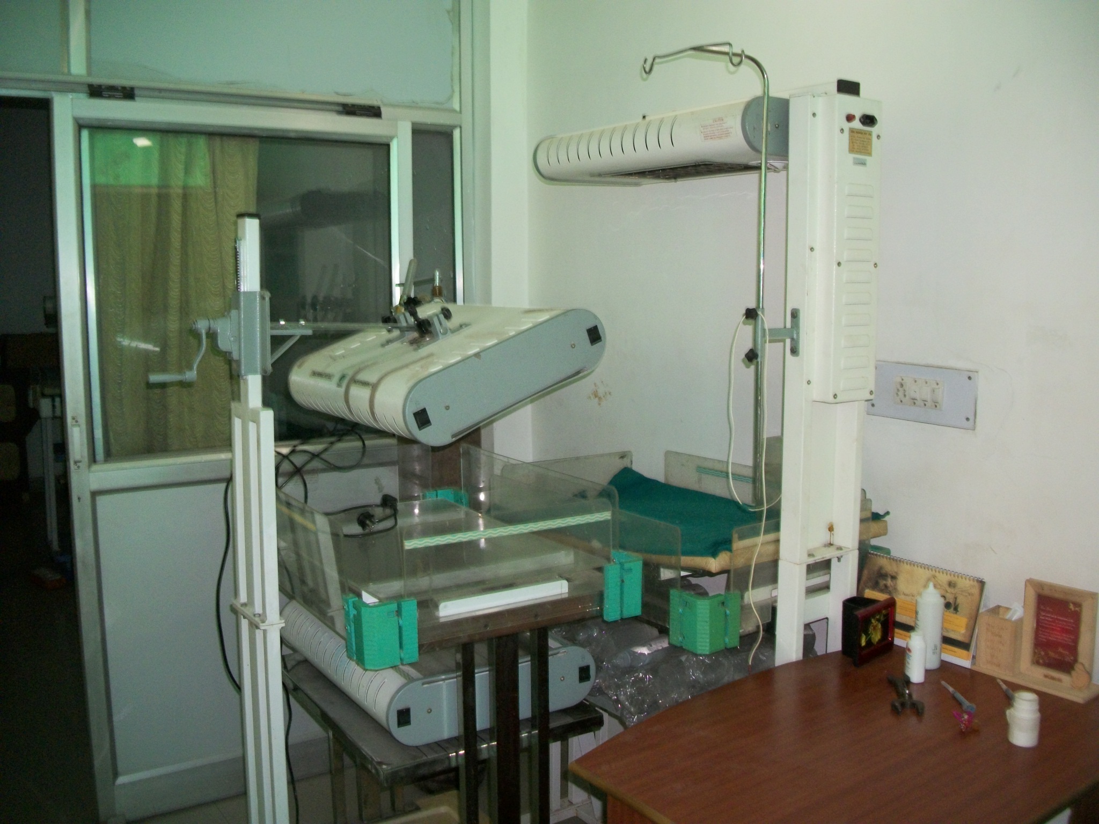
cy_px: 412
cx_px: 550
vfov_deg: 44.2
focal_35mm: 32
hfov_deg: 56.8
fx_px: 1016
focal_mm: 5.7
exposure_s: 1/30
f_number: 2.9
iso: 160
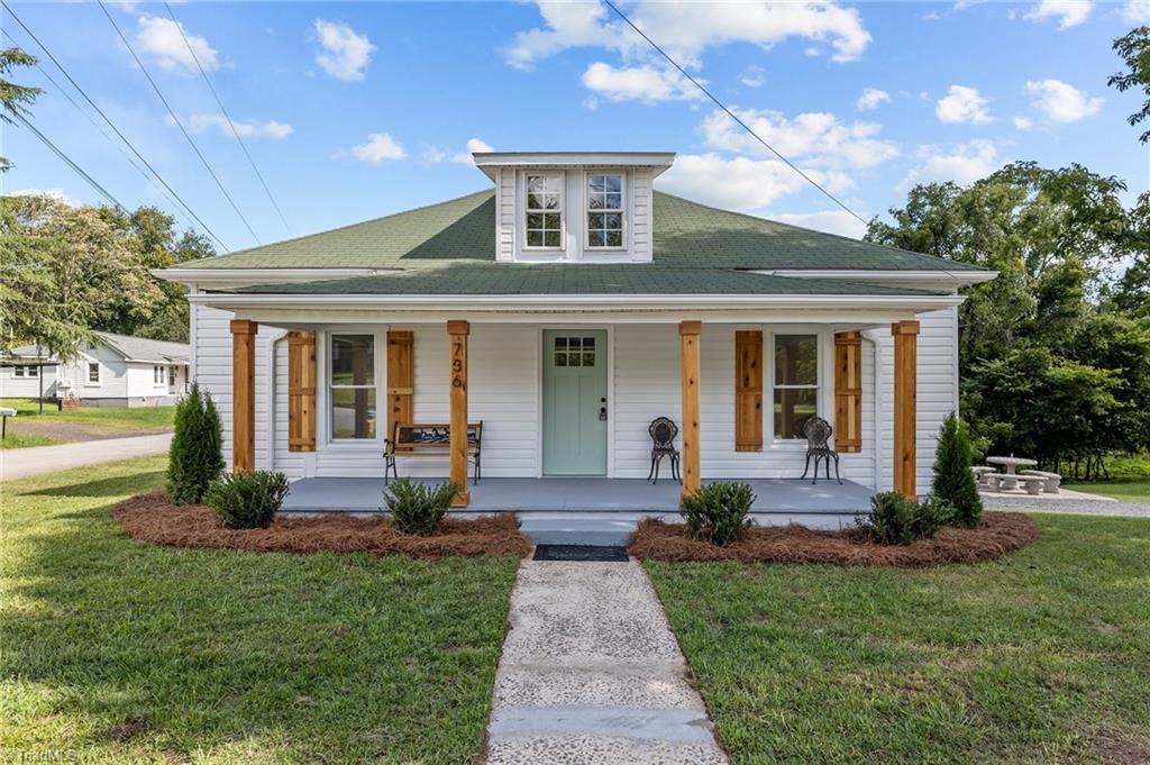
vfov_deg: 64.5
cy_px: 382
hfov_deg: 87.0
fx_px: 606
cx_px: 575
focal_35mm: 19
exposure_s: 1/320
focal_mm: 19
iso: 200
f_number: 5.6
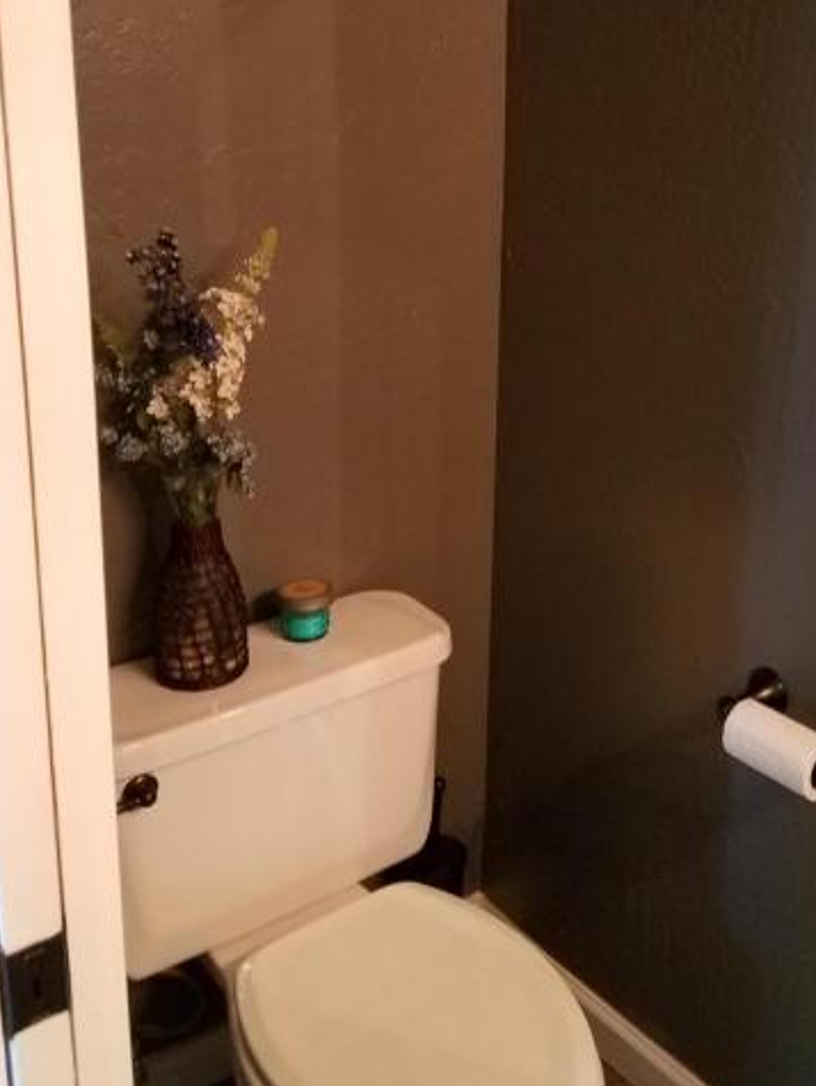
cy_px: 345
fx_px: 1318
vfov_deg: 44.0
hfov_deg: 33.7
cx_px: 617
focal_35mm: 42
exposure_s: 1/11
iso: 200
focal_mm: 4.2
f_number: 1.7
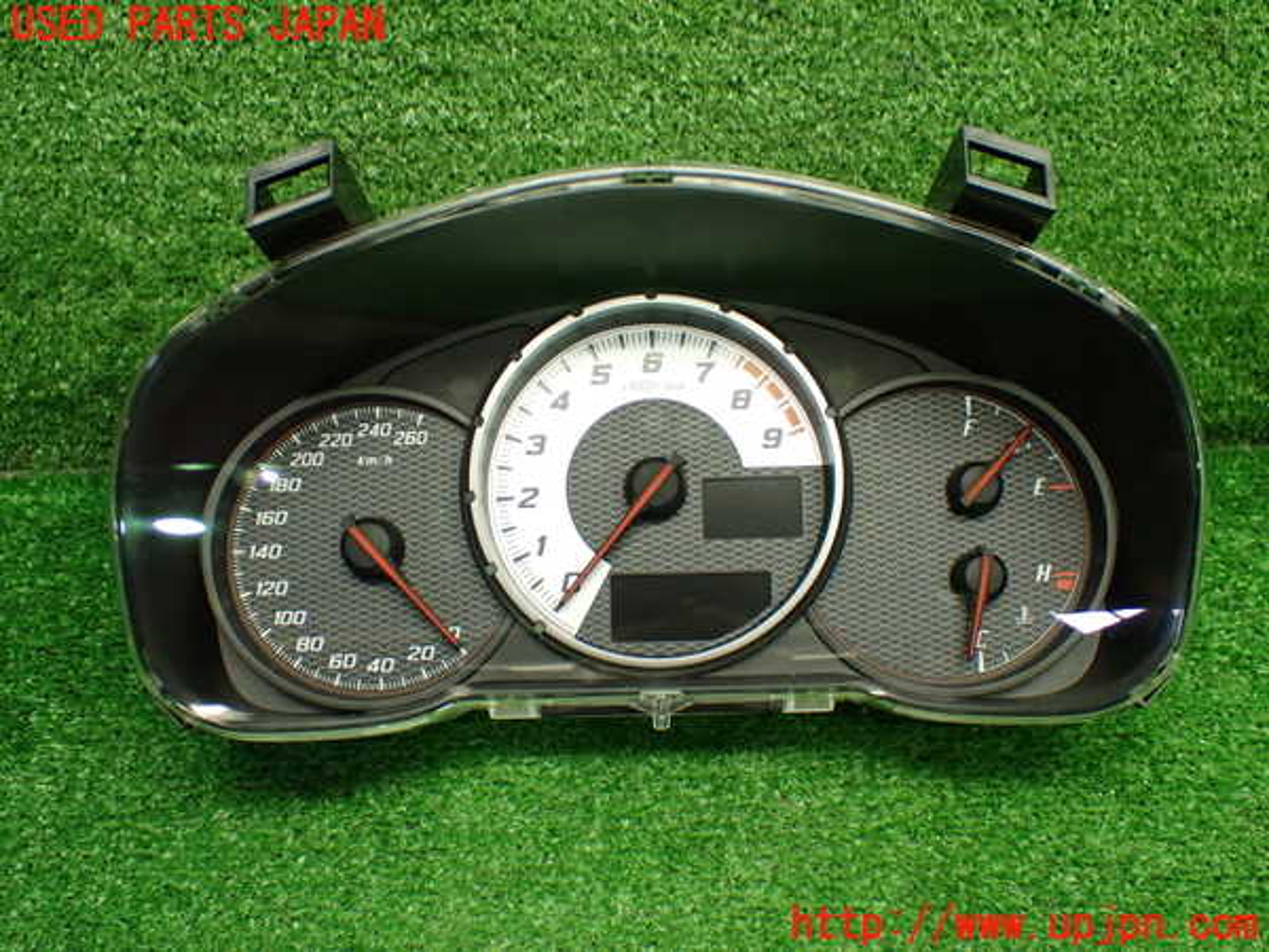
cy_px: 476
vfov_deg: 35.1
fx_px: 1503
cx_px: 634
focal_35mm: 41
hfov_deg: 45.8
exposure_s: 1/100
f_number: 2.8
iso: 800
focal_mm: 7.31
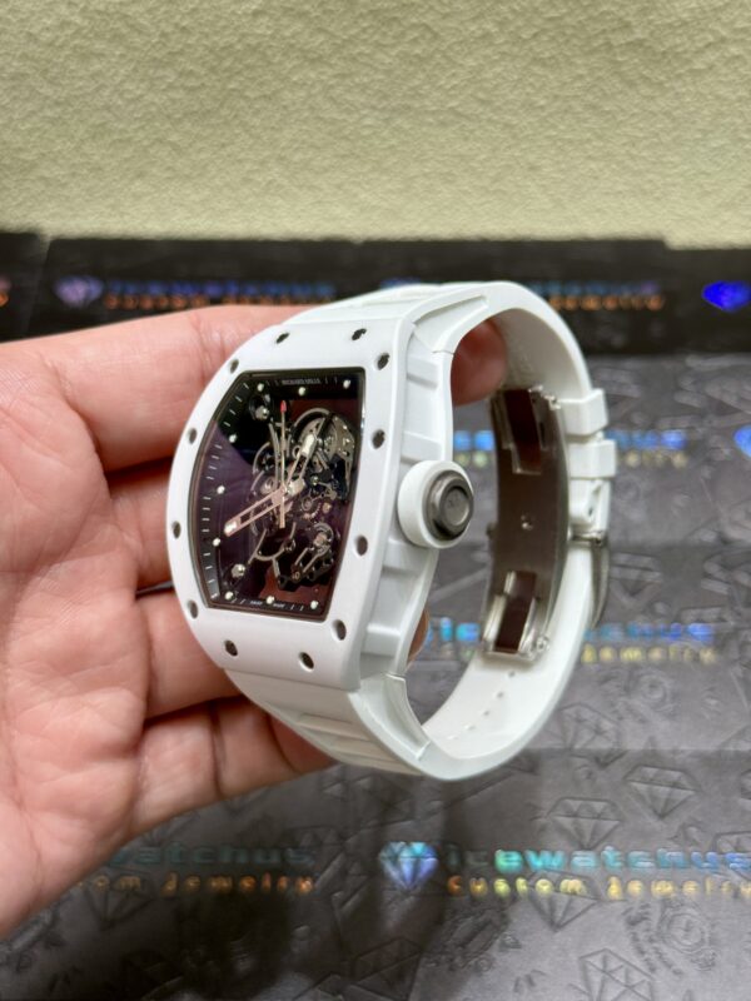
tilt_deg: -47.2
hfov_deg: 30.3
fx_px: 1388
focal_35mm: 48
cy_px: 500
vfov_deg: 39.7
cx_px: 376
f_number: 1.78
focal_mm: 6.76
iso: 64
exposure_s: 1/100
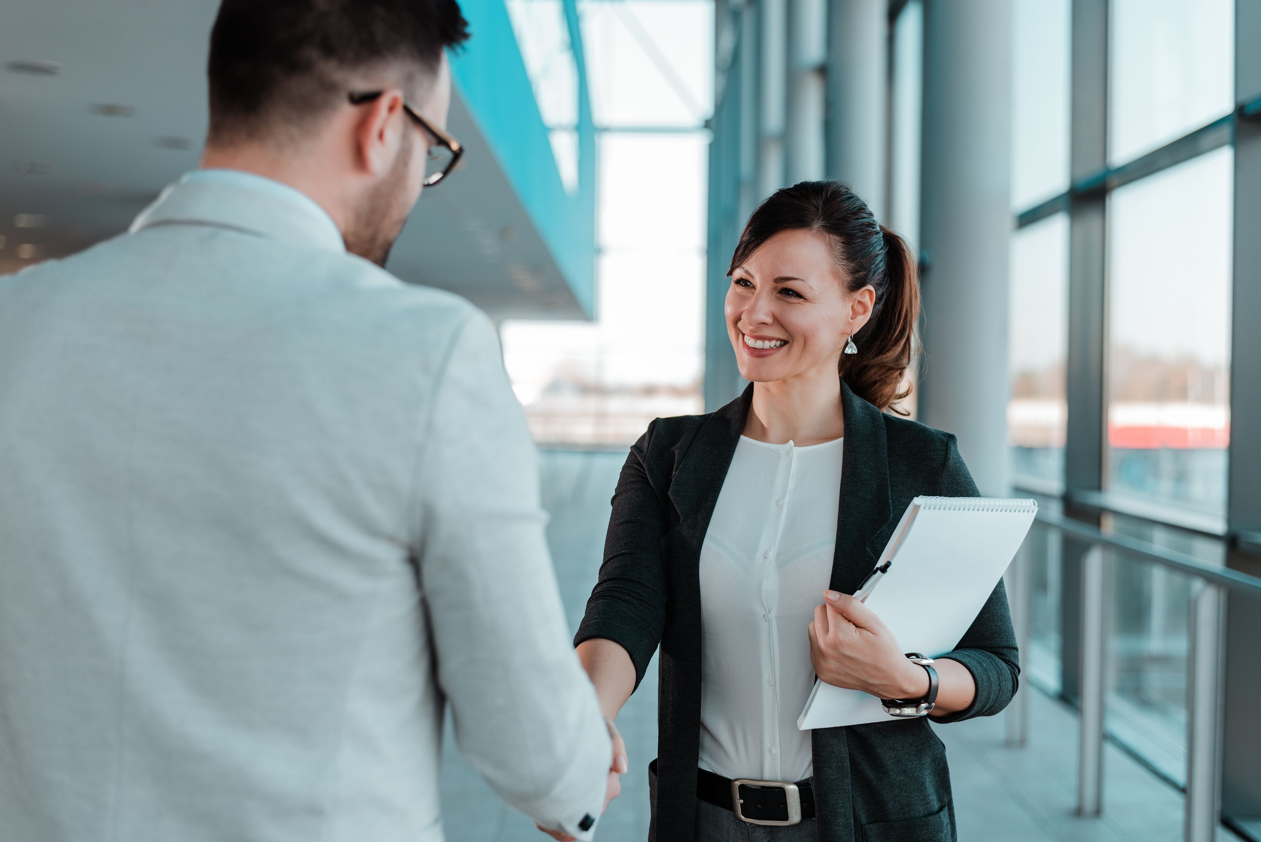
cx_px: 630
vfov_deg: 27.0
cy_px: 421
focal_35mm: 50
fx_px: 1752
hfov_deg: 39.6
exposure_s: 1/160
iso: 100
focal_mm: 50
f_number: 2.5
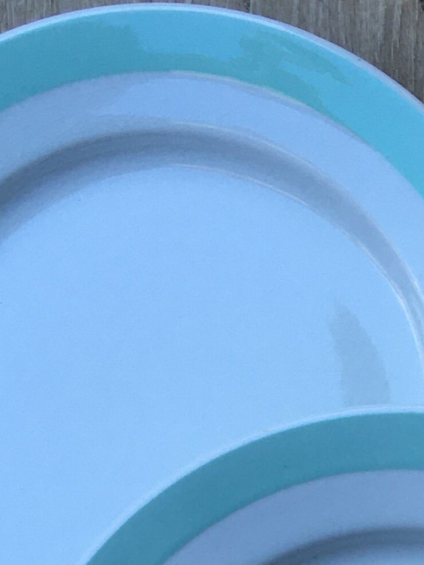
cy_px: 816
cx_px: 499
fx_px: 1928
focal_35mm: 118
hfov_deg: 12.3
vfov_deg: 15.5
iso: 25
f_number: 2.2
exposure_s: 1/100
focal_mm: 4.15
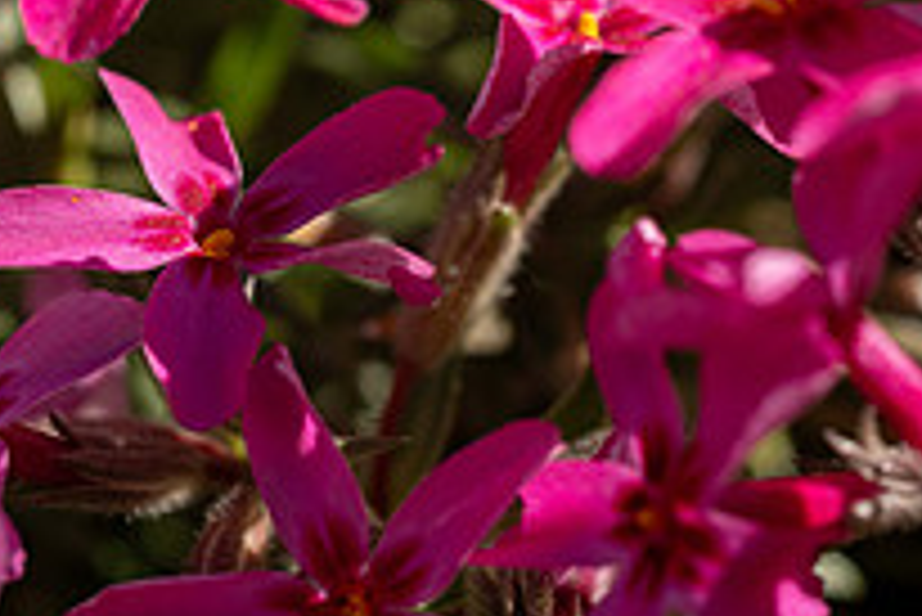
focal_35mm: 170
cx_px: 477
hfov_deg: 12.1
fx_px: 4357
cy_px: -92
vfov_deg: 8.0
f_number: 11
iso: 320
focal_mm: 60
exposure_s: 1/320
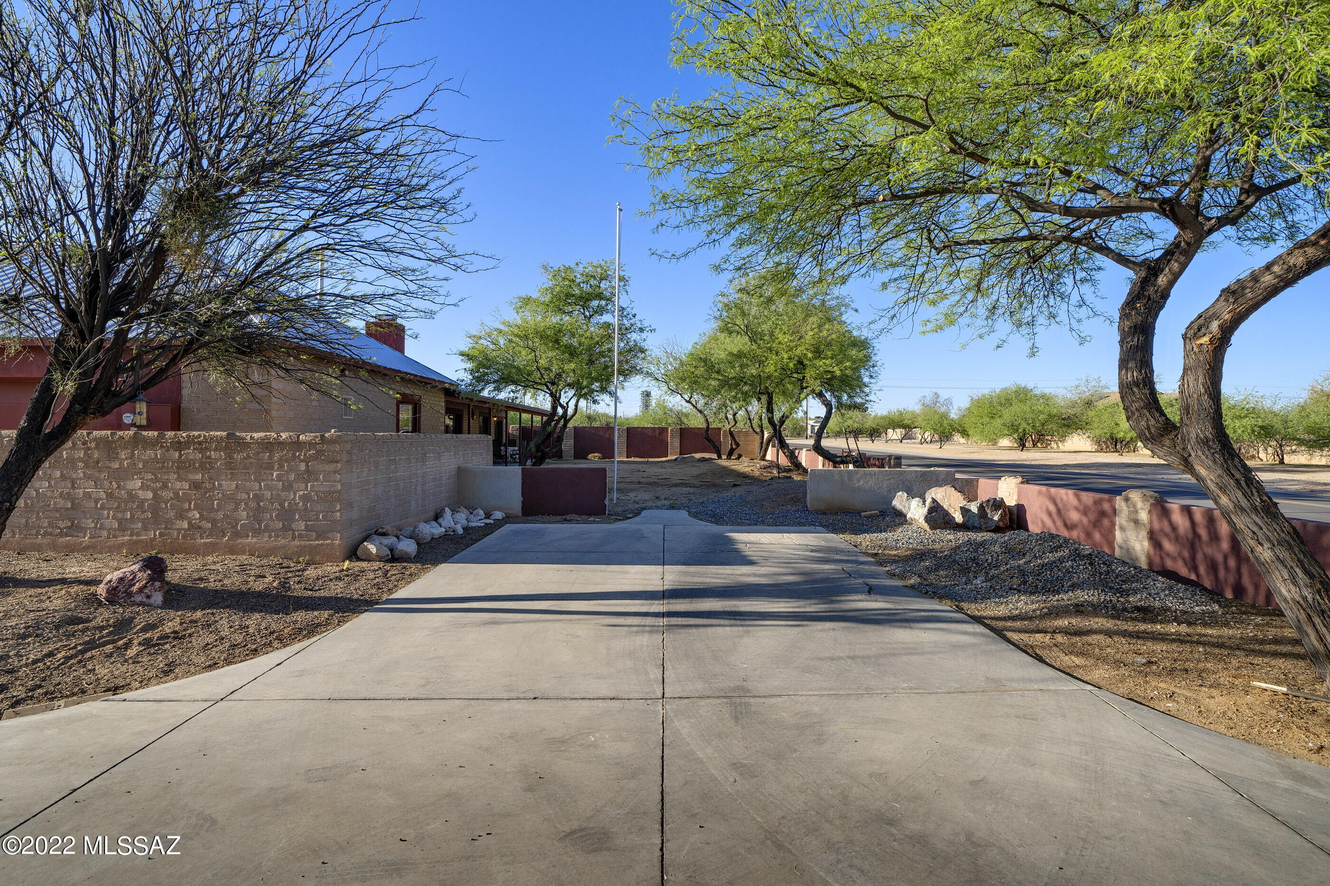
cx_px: 665
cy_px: 443
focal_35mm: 18
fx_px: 665
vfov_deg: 67.4
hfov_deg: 90.0
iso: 100
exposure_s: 1/160
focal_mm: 18
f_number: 9
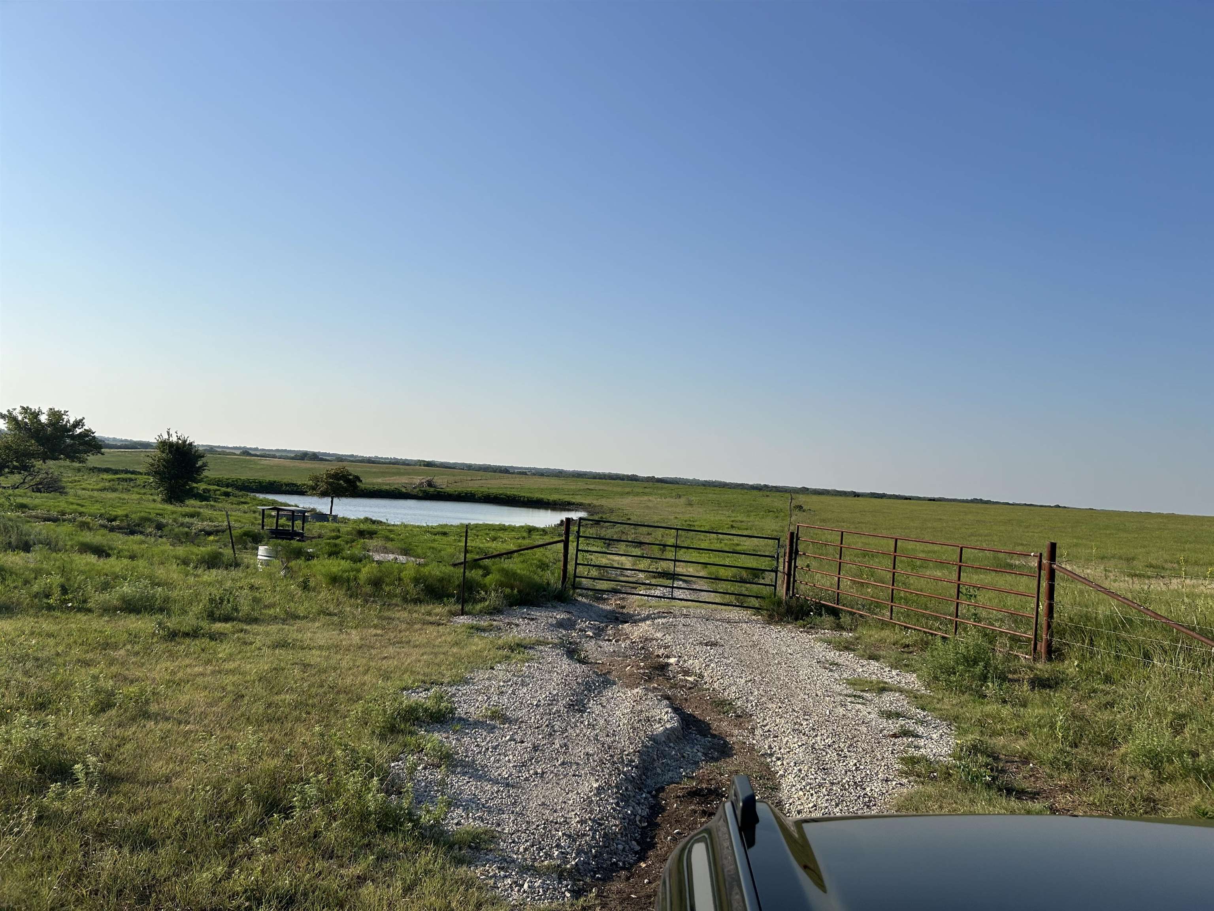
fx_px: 912
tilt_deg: +2.0
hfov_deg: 67.3
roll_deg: -4.1
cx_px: 607
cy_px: 456
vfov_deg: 53.1
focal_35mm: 26
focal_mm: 5.7
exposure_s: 1/6211
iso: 50
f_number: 1.5
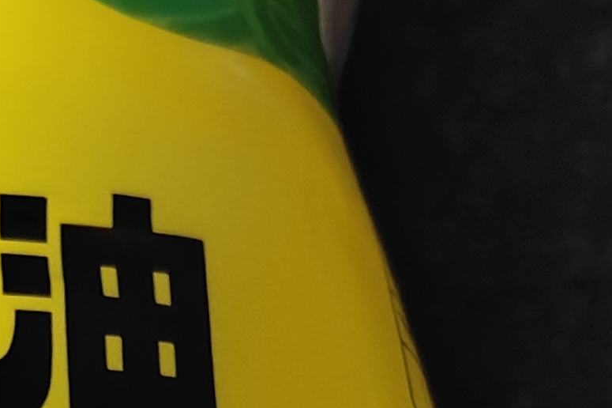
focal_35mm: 132
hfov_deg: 15.3
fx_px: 2243
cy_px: 776
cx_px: 51
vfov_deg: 9.8
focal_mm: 5.59
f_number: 1.8
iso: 1000
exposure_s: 1/33
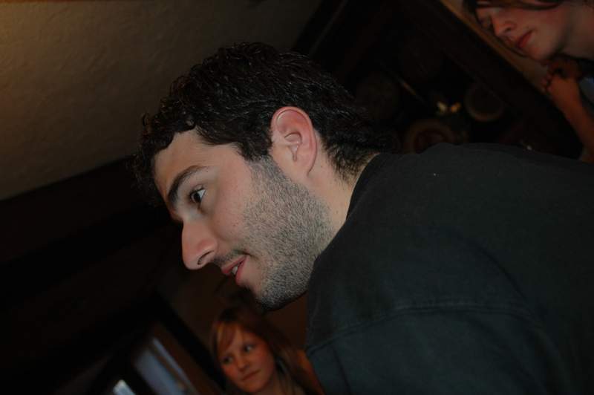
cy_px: 198
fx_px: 593
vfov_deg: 36.8
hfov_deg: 53.2
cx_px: 297
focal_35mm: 36
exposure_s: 1/60
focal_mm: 24
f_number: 3.8
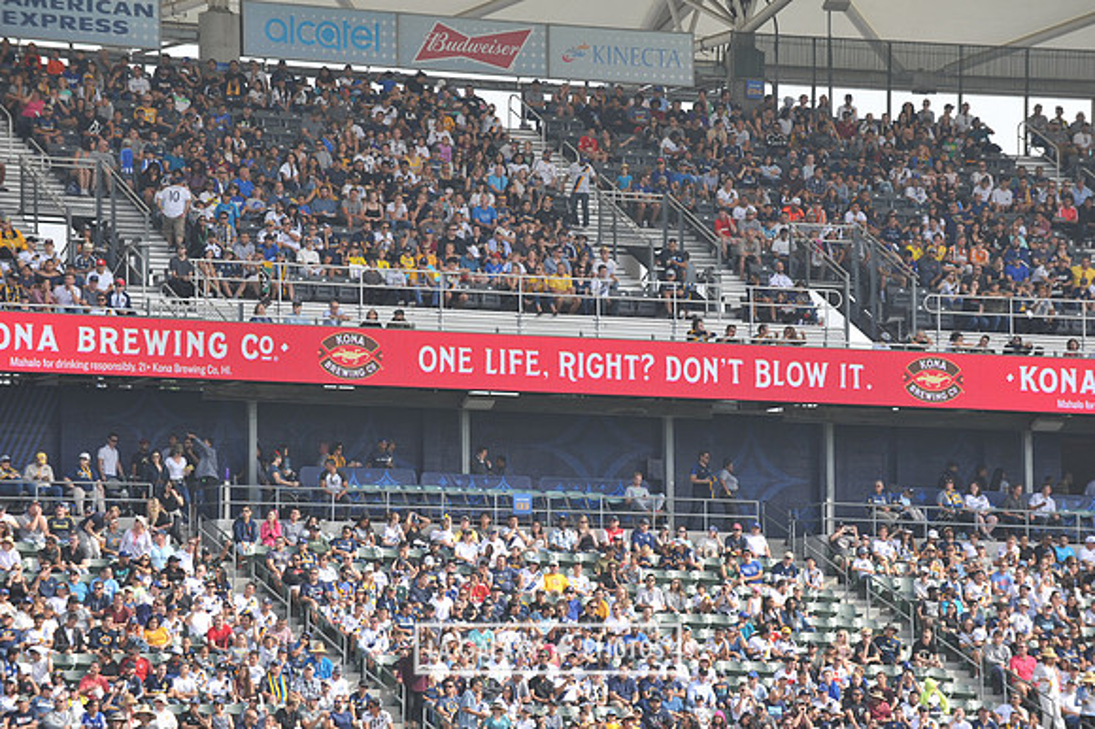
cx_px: 548
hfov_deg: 10.3
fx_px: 6080
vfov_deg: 6.9
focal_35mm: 200
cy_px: 364
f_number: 8
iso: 200
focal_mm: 200
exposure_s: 1/250
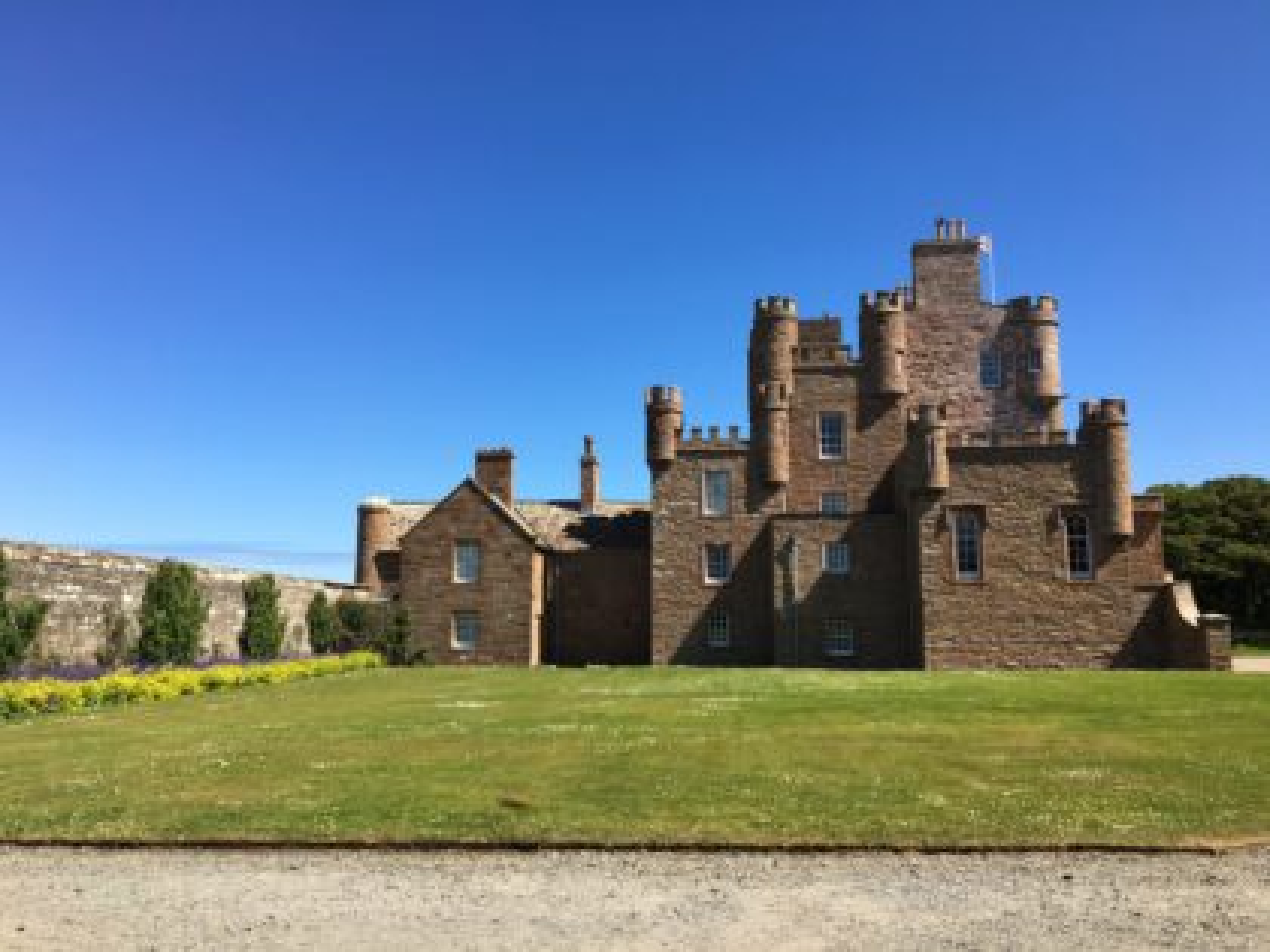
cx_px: 635
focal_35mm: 29
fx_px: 1064
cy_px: 476
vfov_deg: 48.2
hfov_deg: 61.7
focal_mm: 4.15
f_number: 2.2
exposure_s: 1/1451
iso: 25
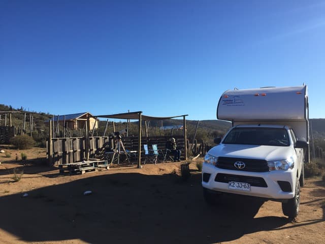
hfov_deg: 61.7
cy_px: 122
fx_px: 272
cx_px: 162
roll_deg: +2.8
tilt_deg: +2.3
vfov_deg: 48.2
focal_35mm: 29
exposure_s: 1/1522
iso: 32
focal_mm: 4.15
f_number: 2.2
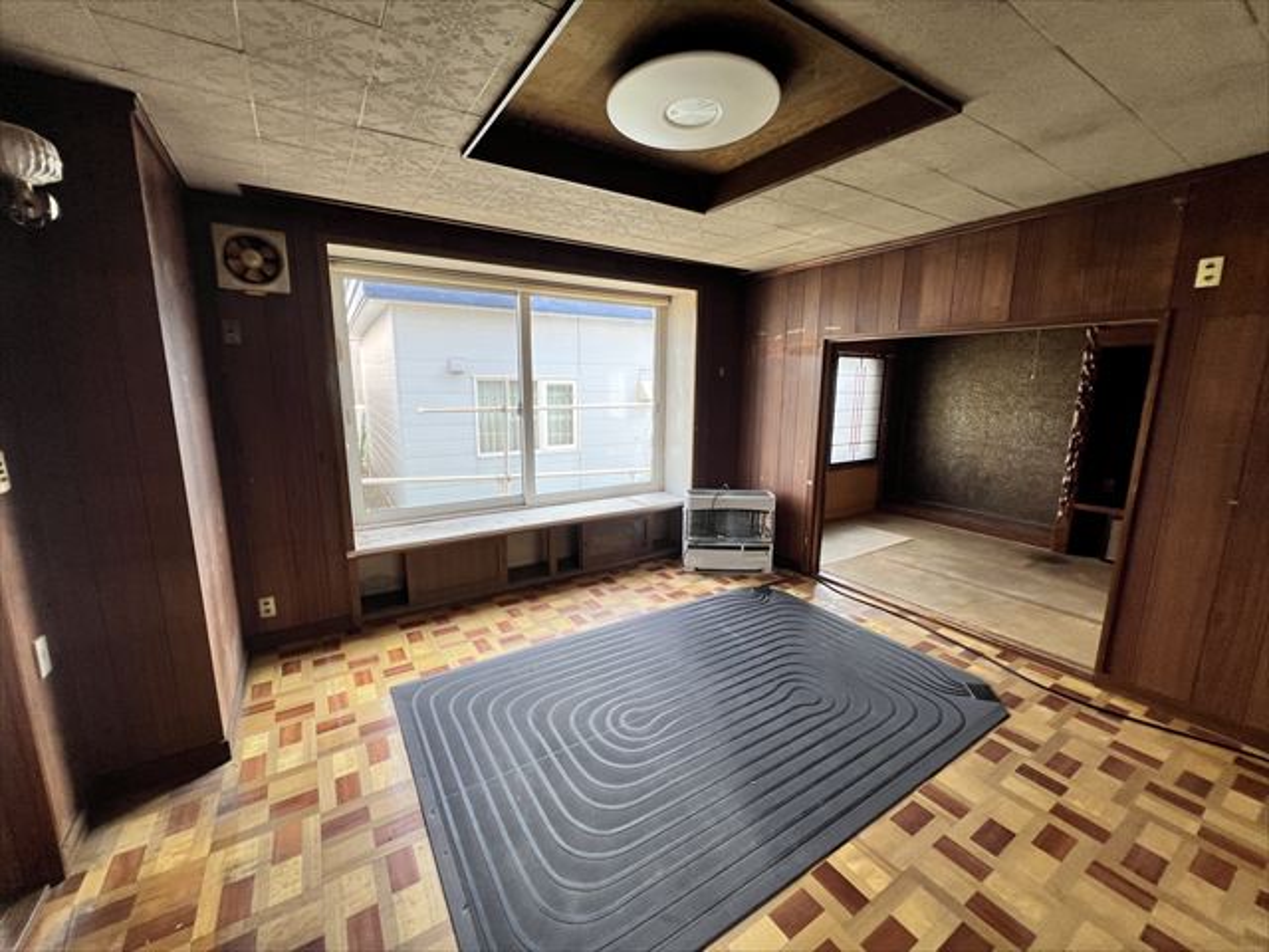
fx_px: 477
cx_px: 634
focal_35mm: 13
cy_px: 476
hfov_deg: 106.2
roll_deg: -0.1
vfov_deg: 89.9
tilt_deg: -10.1
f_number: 1.8
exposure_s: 1/99
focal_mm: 1.57
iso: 100
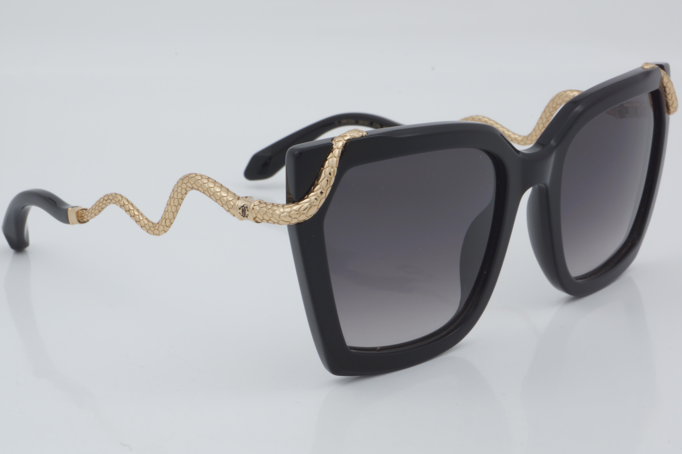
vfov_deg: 16.6
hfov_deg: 24.6
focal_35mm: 82
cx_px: 341
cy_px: 227
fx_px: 1563
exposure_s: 1/4
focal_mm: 55
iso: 100
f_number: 32
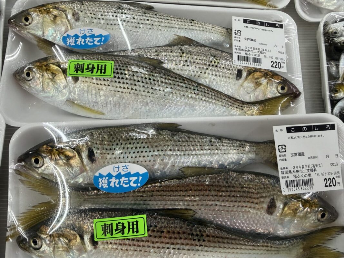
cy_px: 129
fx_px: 238
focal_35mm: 24
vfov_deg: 56.8
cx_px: 172
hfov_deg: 71.6
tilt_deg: -76.8
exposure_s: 1/120
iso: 160
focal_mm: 2.22
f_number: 2.2
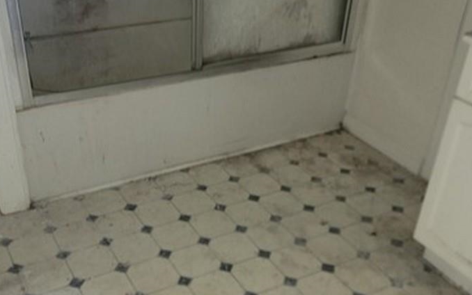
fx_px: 579
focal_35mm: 45
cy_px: 191
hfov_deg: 44.2
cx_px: 198
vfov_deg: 28.5
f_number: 1.8
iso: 125
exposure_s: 1/21.8
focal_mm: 6.7
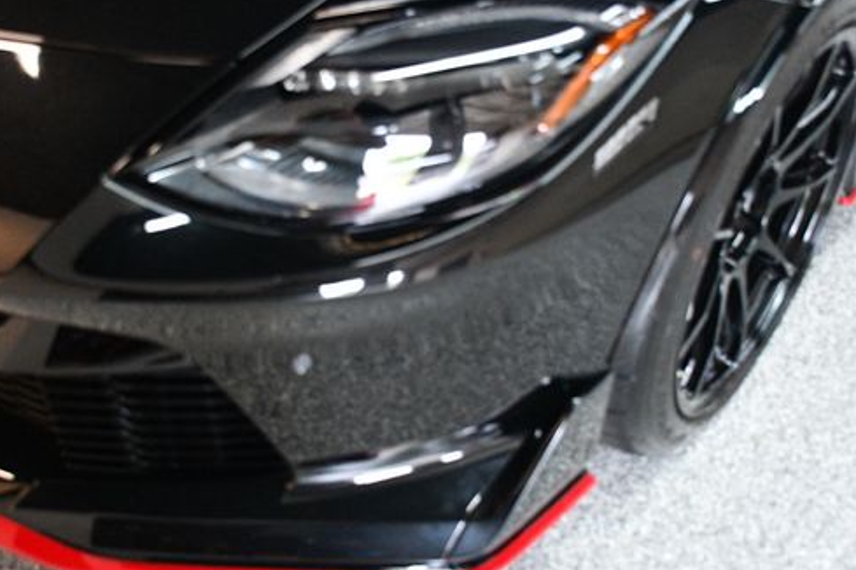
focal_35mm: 51
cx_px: 326
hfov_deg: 38.7
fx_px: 1213
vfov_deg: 26.5
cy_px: 276
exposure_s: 1/100
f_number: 3.8
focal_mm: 26
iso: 3200
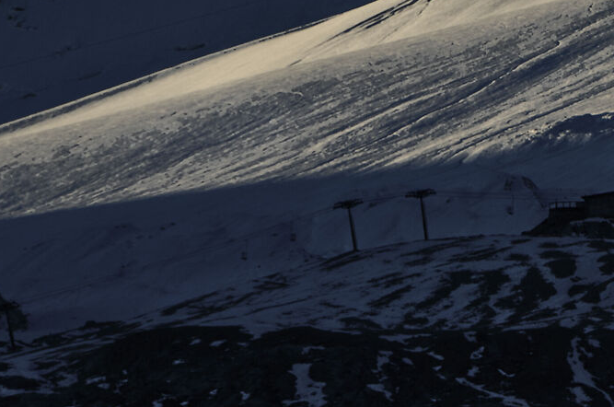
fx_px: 13771
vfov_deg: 1.7
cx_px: 864
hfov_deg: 2.5
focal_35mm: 809
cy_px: -273
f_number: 13
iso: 100
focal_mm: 150
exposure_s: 1/100
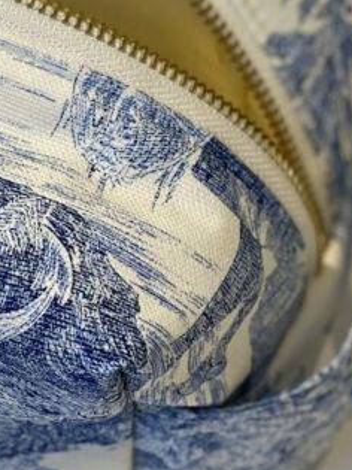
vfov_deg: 11.6
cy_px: 34
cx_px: -175
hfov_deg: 8.6
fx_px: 2293
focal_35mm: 169
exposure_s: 1/100
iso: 64
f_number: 2
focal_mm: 6
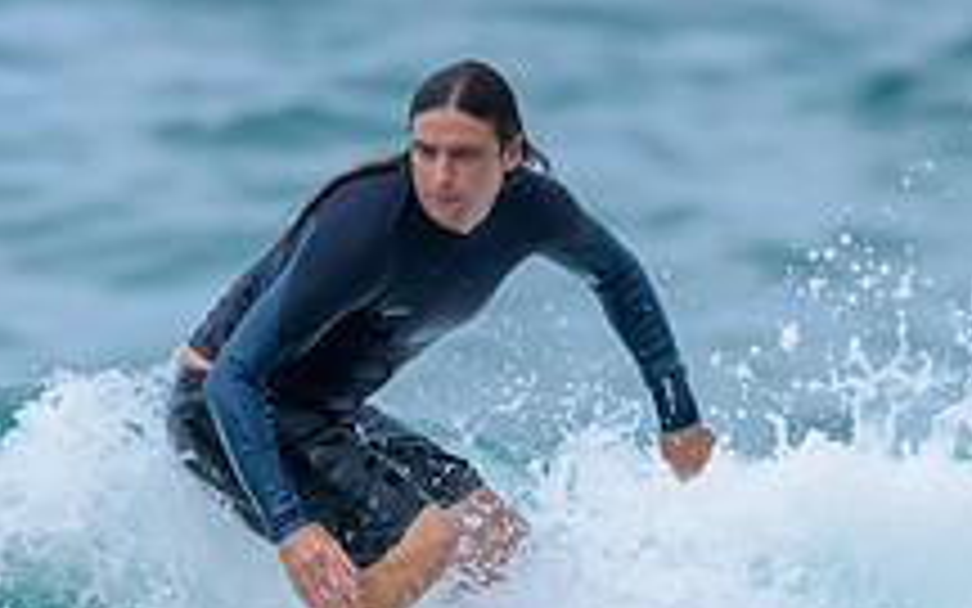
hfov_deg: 0.8
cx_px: 476
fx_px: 69457
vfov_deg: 0.5
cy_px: 783
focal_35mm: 2622
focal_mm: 800
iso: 360
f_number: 6.3
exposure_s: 1/2000
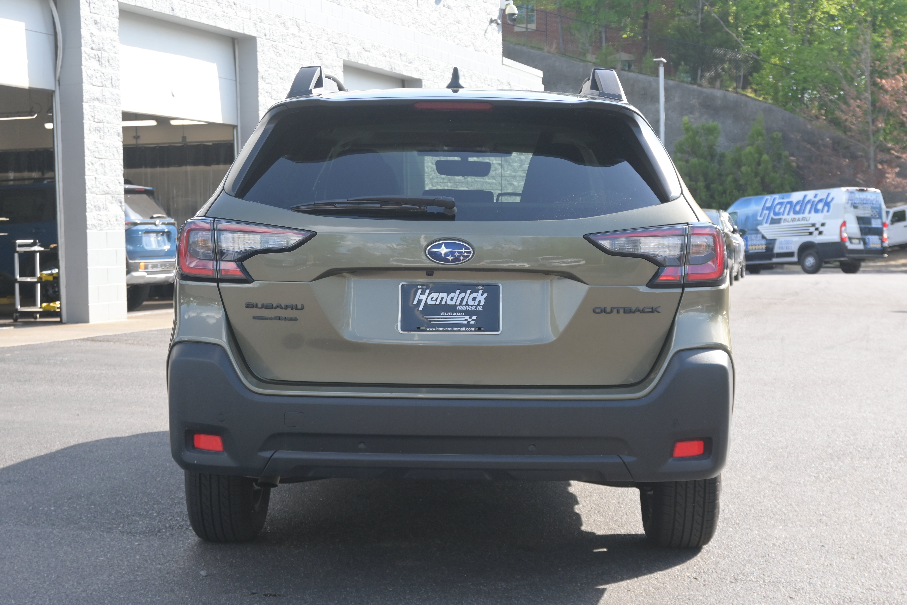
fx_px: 1512
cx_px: 454
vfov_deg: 22.6
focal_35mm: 60
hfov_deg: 33.4
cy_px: 302
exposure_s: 1/320
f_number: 5.6
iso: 200
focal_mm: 40
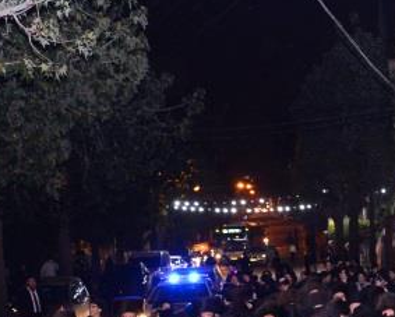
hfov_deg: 18.3
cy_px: 267
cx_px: 561
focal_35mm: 95
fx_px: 1112
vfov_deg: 16.1
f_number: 5.6
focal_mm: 28
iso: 3200
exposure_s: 1/100
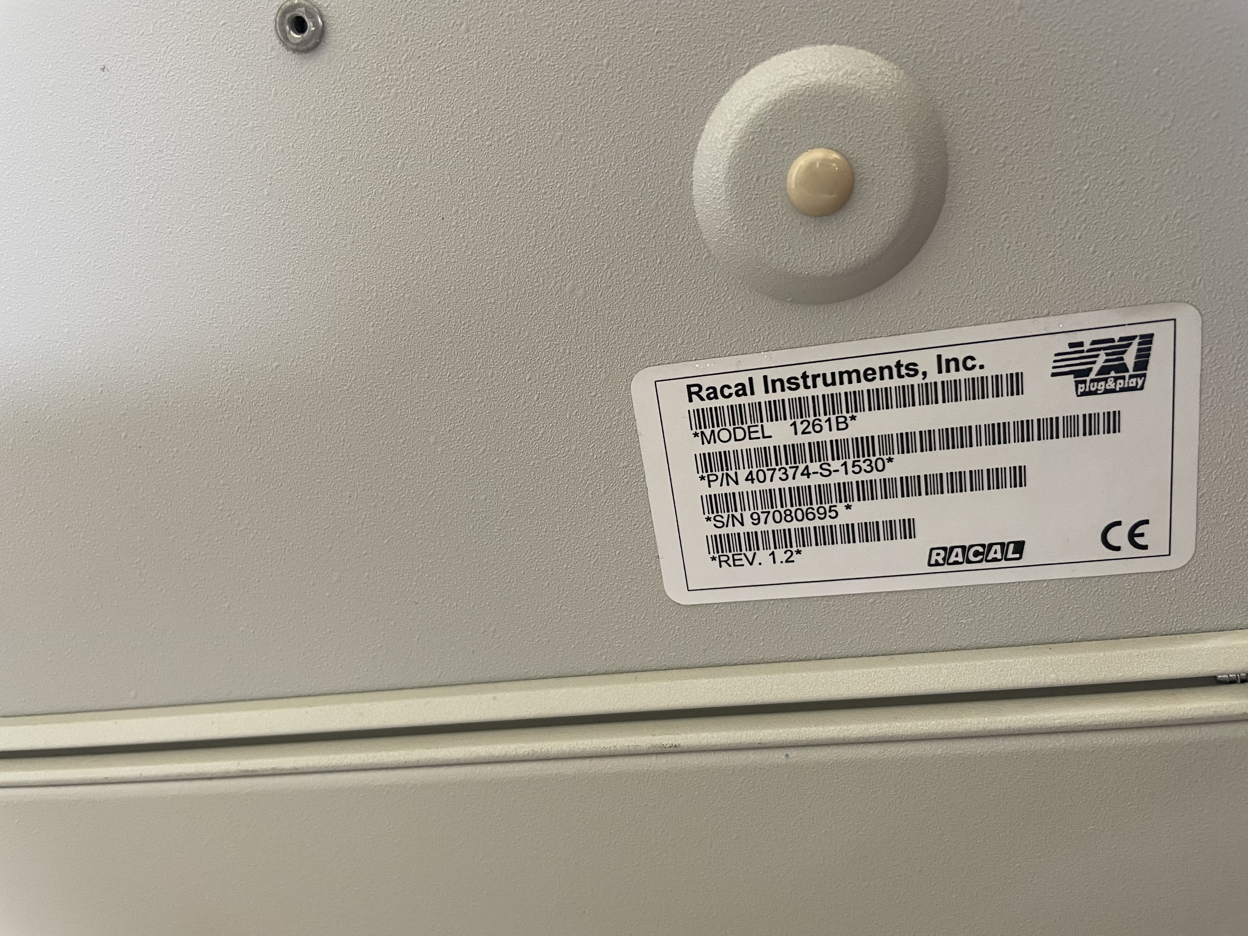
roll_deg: +11.3
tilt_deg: -19.0
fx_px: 937
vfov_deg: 53.1
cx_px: 624
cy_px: 468
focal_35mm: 26
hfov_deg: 67.3
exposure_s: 1/60
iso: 160
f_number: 1.6
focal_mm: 4.2
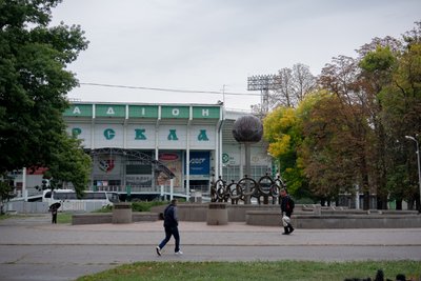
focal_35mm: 70
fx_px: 819
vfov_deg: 19.5
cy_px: 140
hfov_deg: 28.8
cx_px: 210
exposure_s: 1/1000
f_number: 5.6
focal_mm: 70
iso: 640
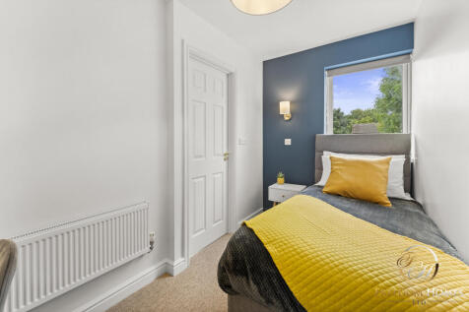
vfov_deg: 78.8
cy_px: 156
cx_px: 234
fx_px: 190
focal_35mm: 15
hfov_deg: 101.9
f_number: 8
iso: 50
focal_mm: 14.6
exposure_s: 2.5
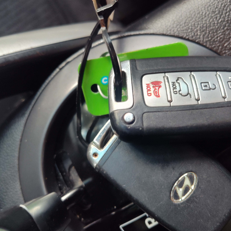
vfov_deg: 54.0
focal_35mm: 30
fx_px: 226
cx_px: 126
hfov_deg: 54.0
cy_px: 116
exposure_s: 1/60
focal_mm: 5.56
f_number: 1.8
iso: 744
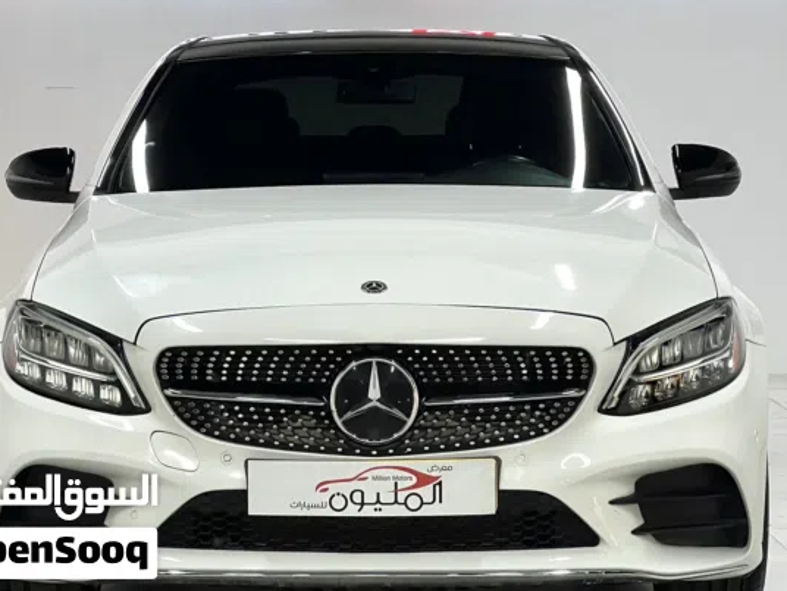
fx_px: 2092
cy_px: 262
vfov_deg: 16.1
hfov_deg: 21.3
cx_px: 379
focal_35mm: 92
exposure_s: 1/60
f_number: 2.8
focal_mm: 9
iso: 250
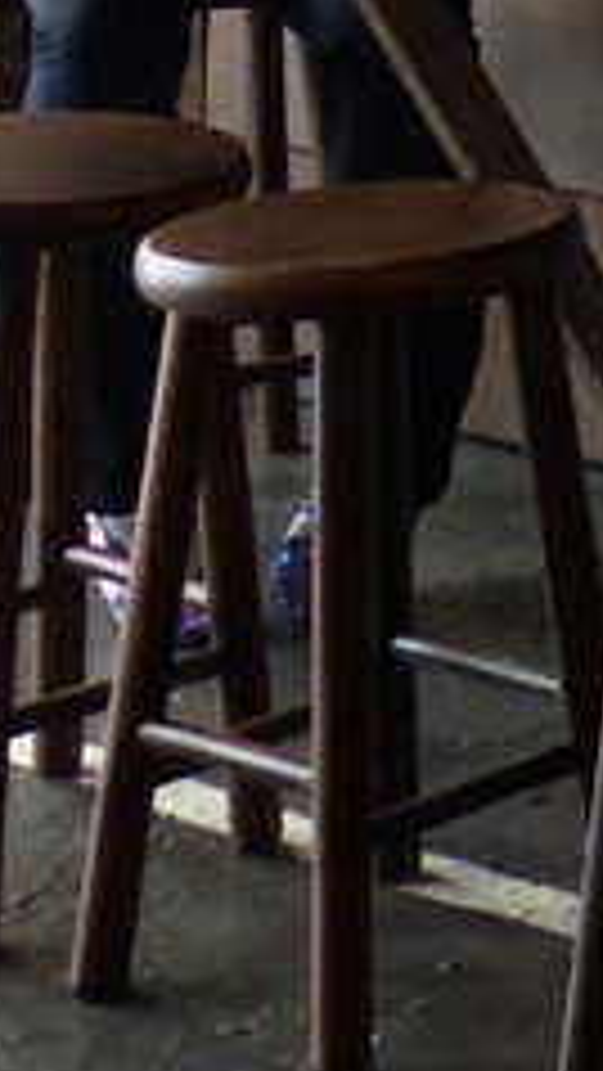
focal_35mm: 151
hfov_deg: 7.3
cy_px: -855
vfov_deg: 12.9
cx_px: 1652
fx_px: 4289
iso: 400
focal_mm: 5.9
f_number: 3
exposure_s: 1/50
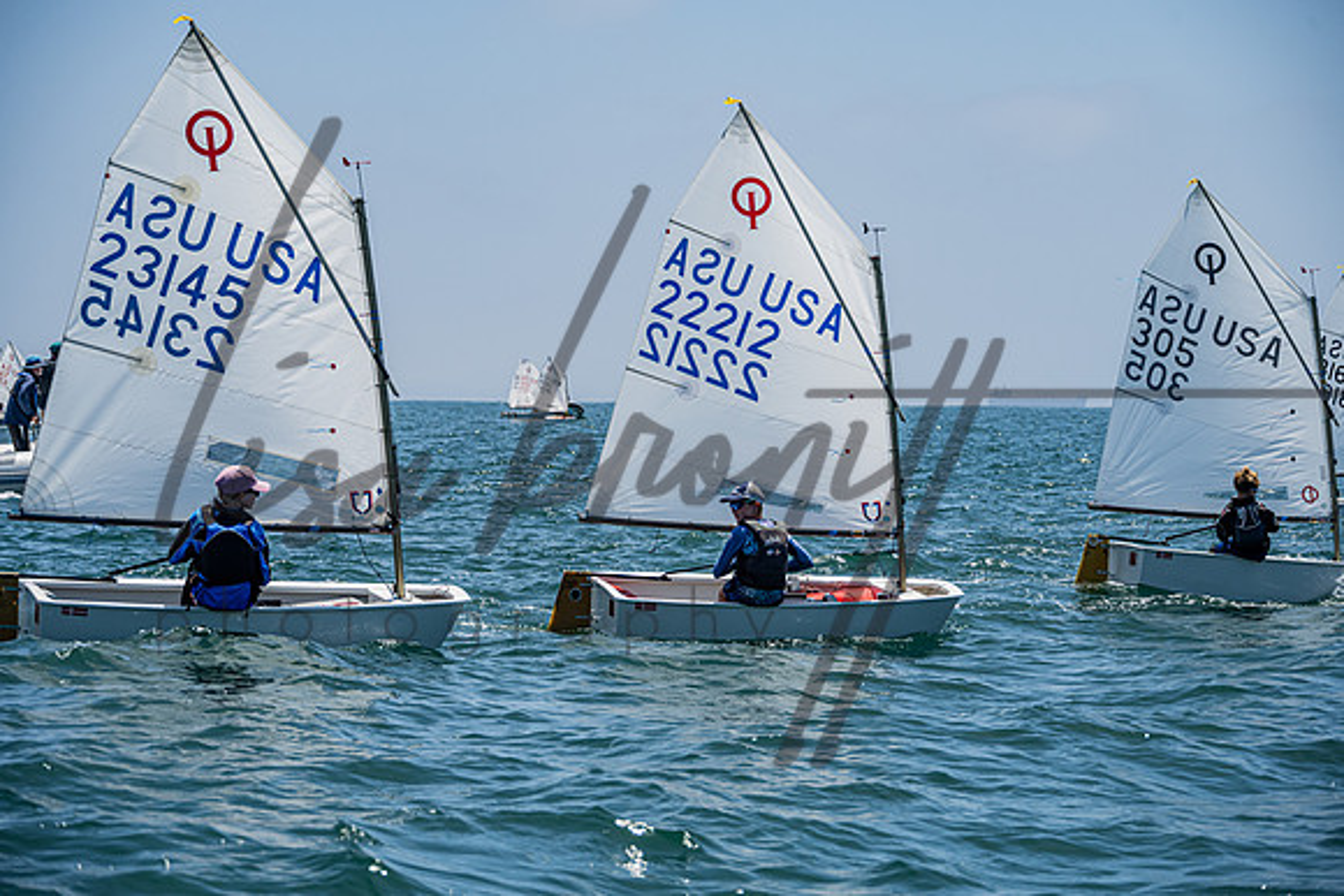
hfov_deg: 16.9
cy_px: 448
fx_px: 4525
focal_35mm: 121
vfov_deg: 11.3
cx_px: 672
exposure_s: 1/2000
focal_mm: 120
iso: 250
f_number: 6.7
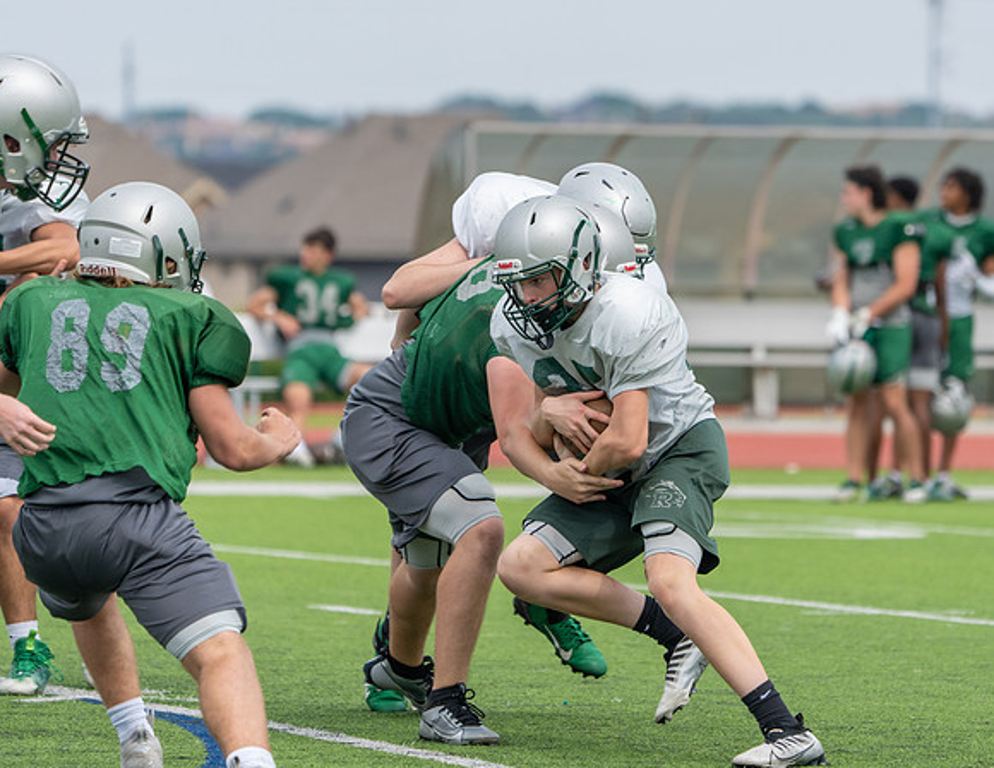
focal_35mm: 338
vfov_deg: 4.5
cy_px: 367
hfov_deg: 5.8
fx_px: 9803
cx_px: 601
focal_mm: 276
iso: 400
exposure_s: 1/1250
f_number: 5.6
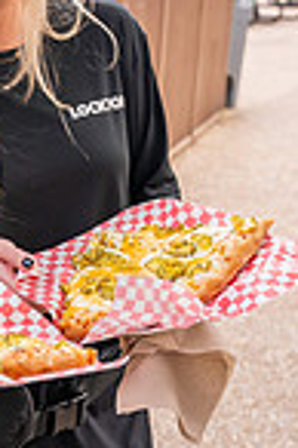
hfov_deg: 12.0
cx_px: -74
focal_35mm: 111
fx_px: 1381
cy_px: 258
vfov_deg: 18.4
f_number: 4
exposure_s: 1/200
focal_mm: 36
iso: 320
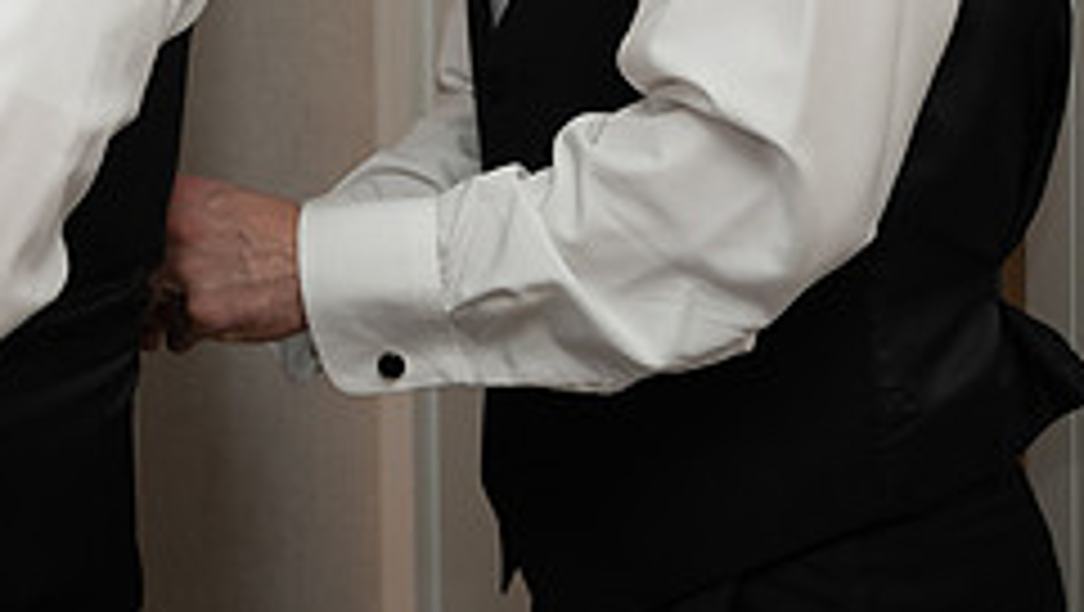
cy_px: -218
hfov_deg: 17.5
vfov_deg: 9.8
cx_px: 139
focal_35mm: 121
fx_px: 3481
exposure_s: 1/200
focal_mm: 48
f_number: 4
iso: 800
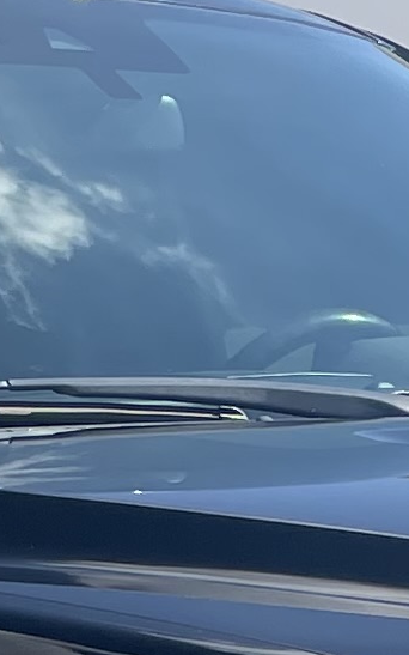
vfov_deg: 9.6
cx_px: 139
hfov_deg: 6.5
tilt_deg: -13.7
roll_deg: +0.1
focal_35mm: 203
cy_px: 1348
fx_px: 3619
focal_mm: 4.2
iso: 32
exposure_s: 1/2618
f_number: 1.6
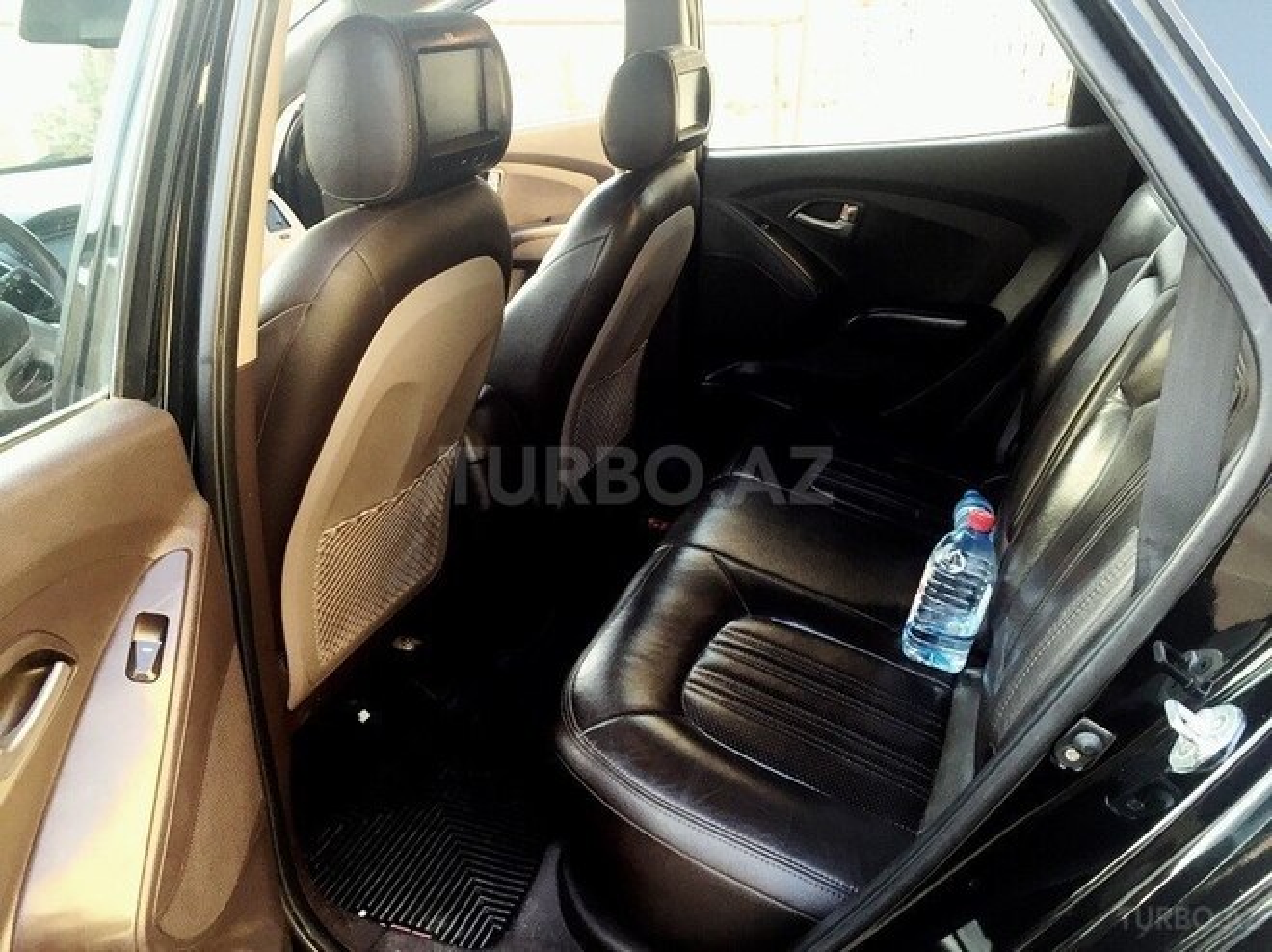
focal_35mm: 29
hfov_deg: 61.7
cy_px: 476
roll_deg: +1.5
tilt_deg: -23.0
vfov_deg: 48.2
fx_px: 1065
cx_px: 636
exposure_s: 1/33
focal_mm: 4.15
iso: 50
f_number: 2.2
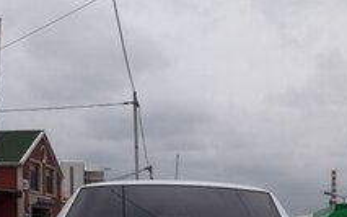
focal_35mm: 69
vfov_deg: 18.1
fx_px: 652
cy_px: 246
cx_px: 178
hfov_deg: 29.8
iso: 40
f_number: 1.9
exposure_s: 1/241
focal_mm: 3.7
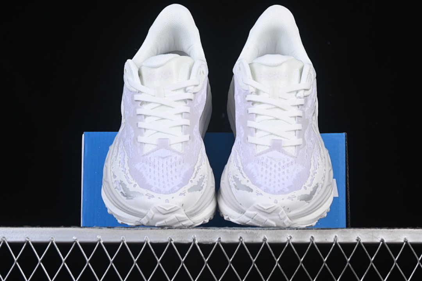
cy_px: 140
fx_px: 879
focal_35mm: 75
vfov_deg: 18.2
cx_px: 211
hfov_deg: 27.0
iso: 160
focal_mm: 50
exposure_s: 1/80
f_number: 8
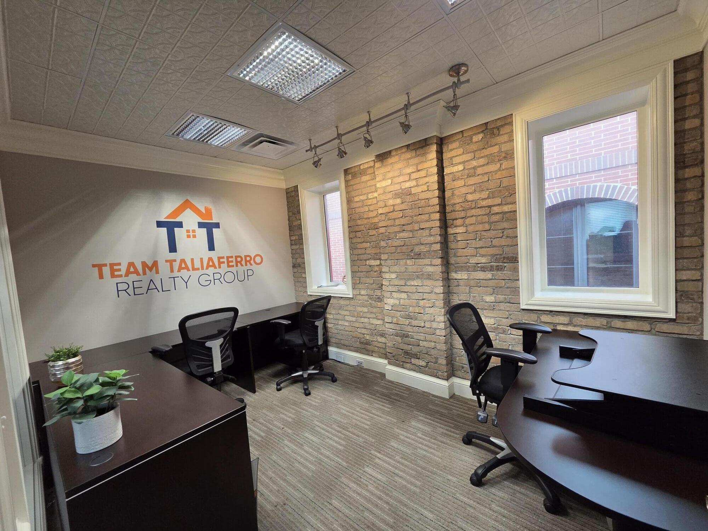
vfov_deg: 89.9
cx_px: 354
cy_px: 266
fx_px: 266
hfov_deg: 106.2
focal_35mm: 13
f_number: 2.2
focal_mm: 2.2
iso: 250
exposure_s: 1/120
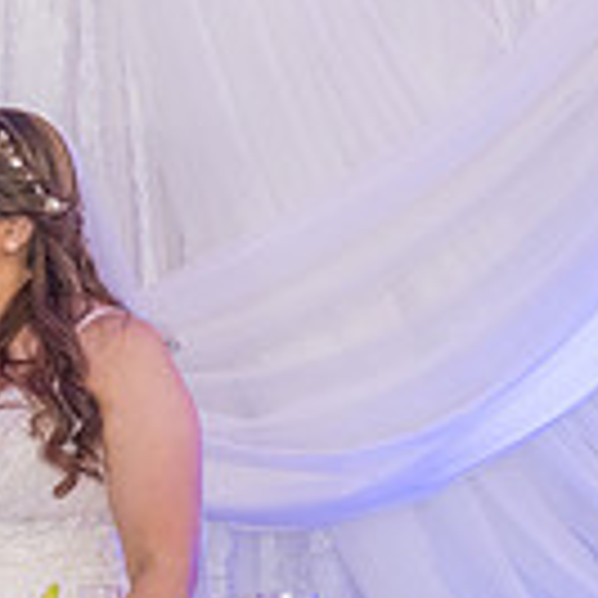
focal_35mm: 259
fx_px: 5062
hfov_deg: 6.6
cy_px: 564
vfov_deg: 6.7
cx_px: -405
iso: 1600
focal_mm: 70
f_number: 4
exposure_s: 1/200
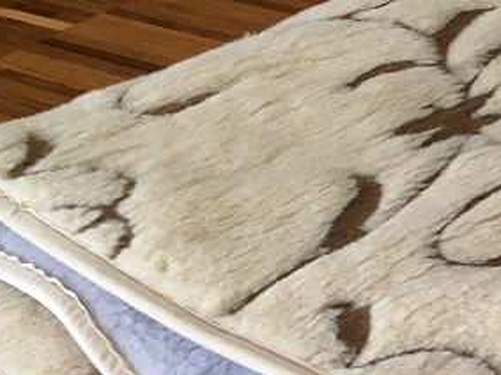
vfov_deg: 17.6
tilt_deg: -38.6
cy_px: 361
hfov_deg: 21.8
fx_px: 1186
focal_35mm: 82
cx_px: 630
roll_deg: -1.6
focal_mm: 4.15
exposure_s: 1/33
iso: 64
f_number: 2.2
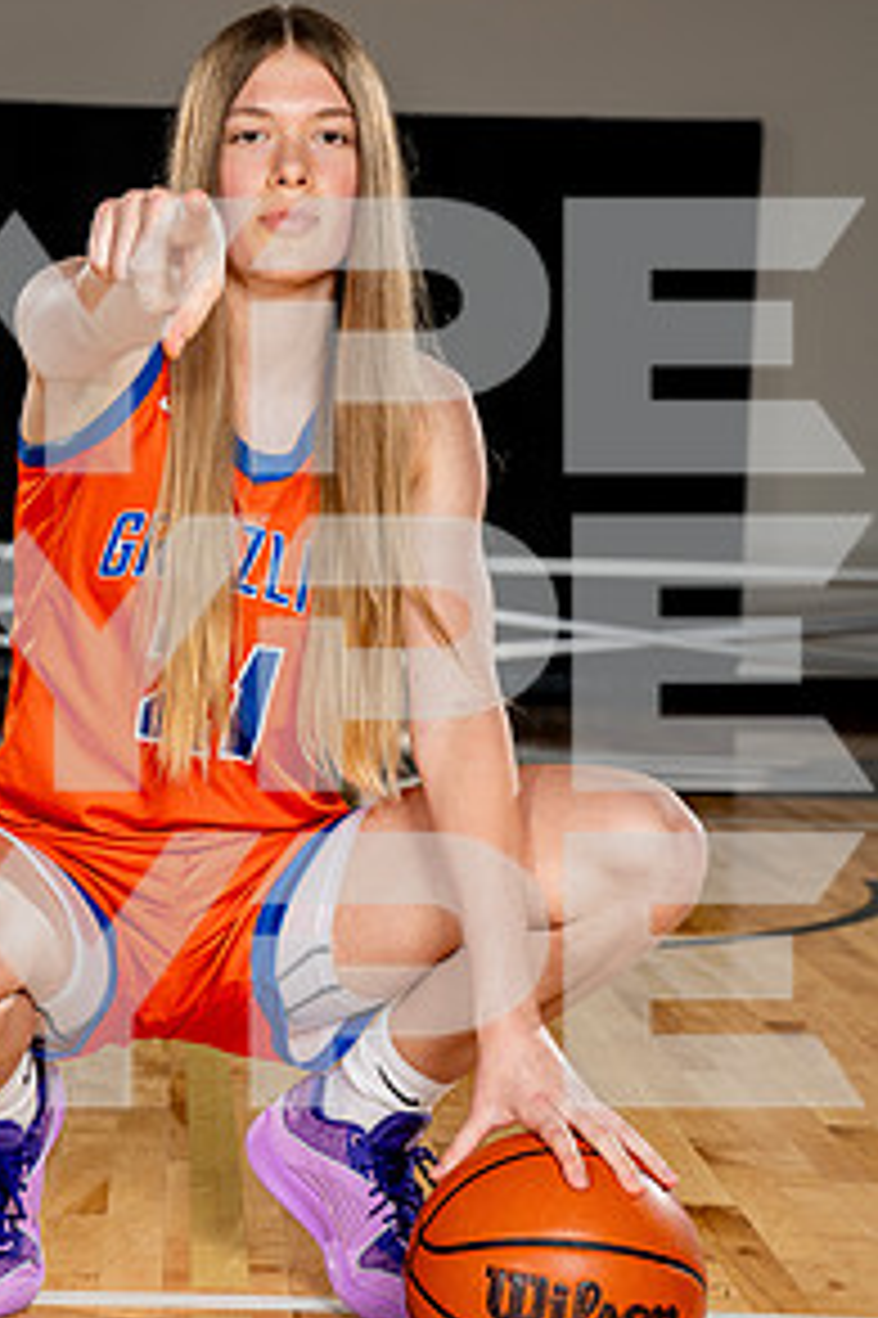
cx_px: 207
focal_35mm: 100
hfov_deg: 13.6
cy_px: 657
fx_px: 3662
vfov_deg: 20.4
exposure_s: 1/250
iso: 200
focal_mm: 65
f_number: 5.6
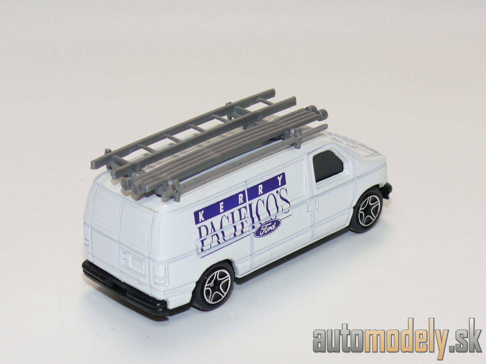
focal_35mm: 97
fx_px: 1362
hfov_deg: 20.2
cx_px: 243
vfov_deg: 15.2
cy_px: 182
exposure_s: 1/30
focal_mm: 13
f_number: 4
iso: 100
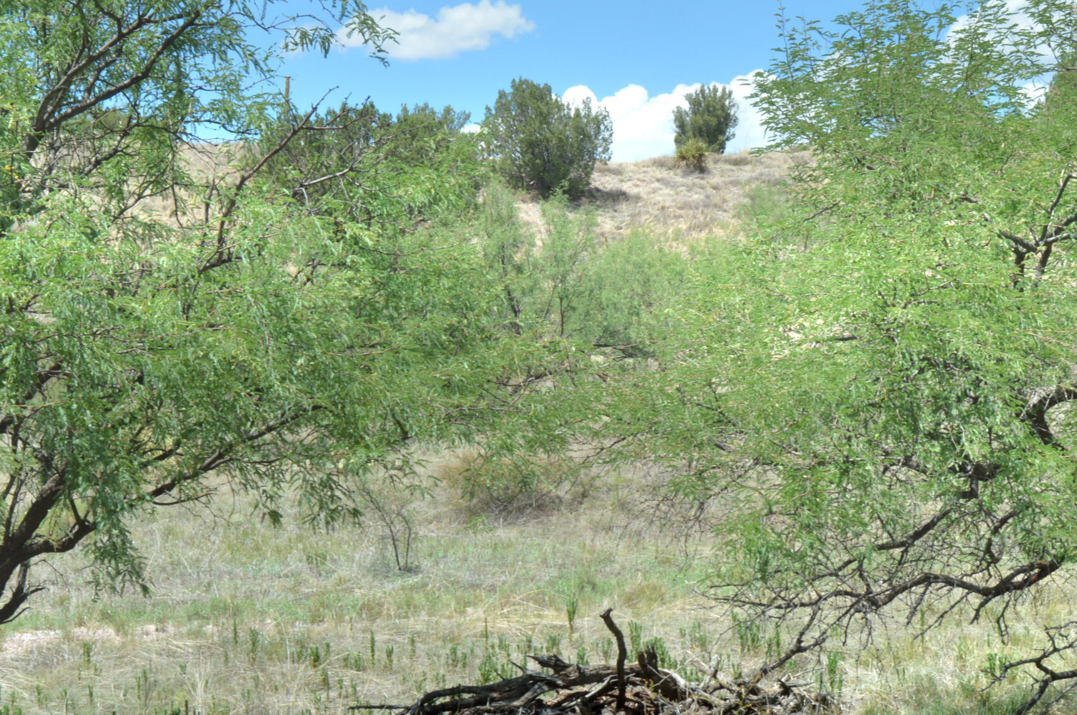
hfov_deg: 26.7
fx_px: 2267
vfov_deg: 17.8
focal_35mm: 76
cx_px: 515
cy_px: 558
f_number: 13
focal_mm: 29
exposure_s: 1/80
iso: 100
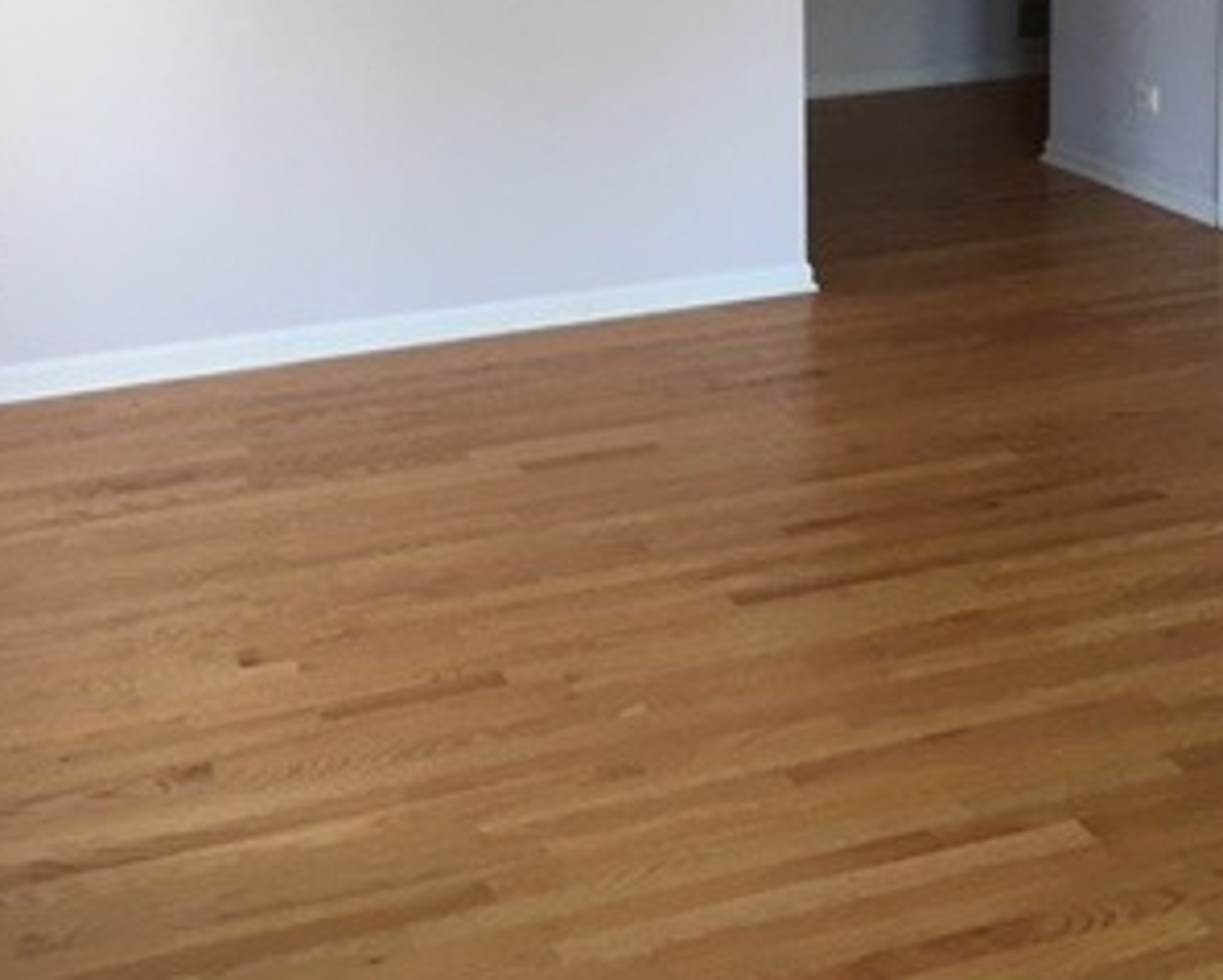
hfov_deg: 30.9
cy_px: 103
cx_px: 634
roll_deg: +1.5
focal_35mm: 61
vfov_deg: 24.3
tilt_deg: -11.2
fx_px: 2209
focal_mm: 4.15
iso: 32
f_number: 2.2
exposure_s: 1/30
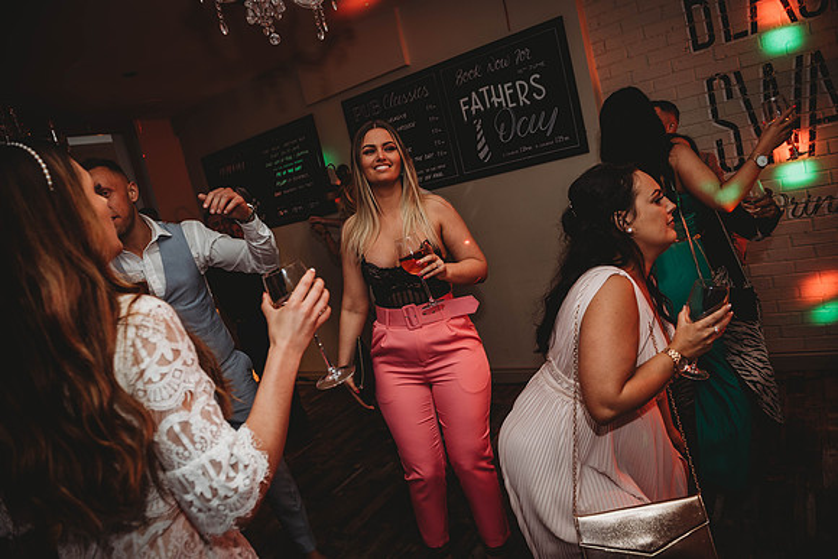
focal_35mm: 24
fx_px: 559
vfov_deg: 53.2
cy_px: 280
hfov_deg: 73.7
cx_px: 419
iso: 400
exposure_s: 1/80
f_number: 4
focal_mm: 24
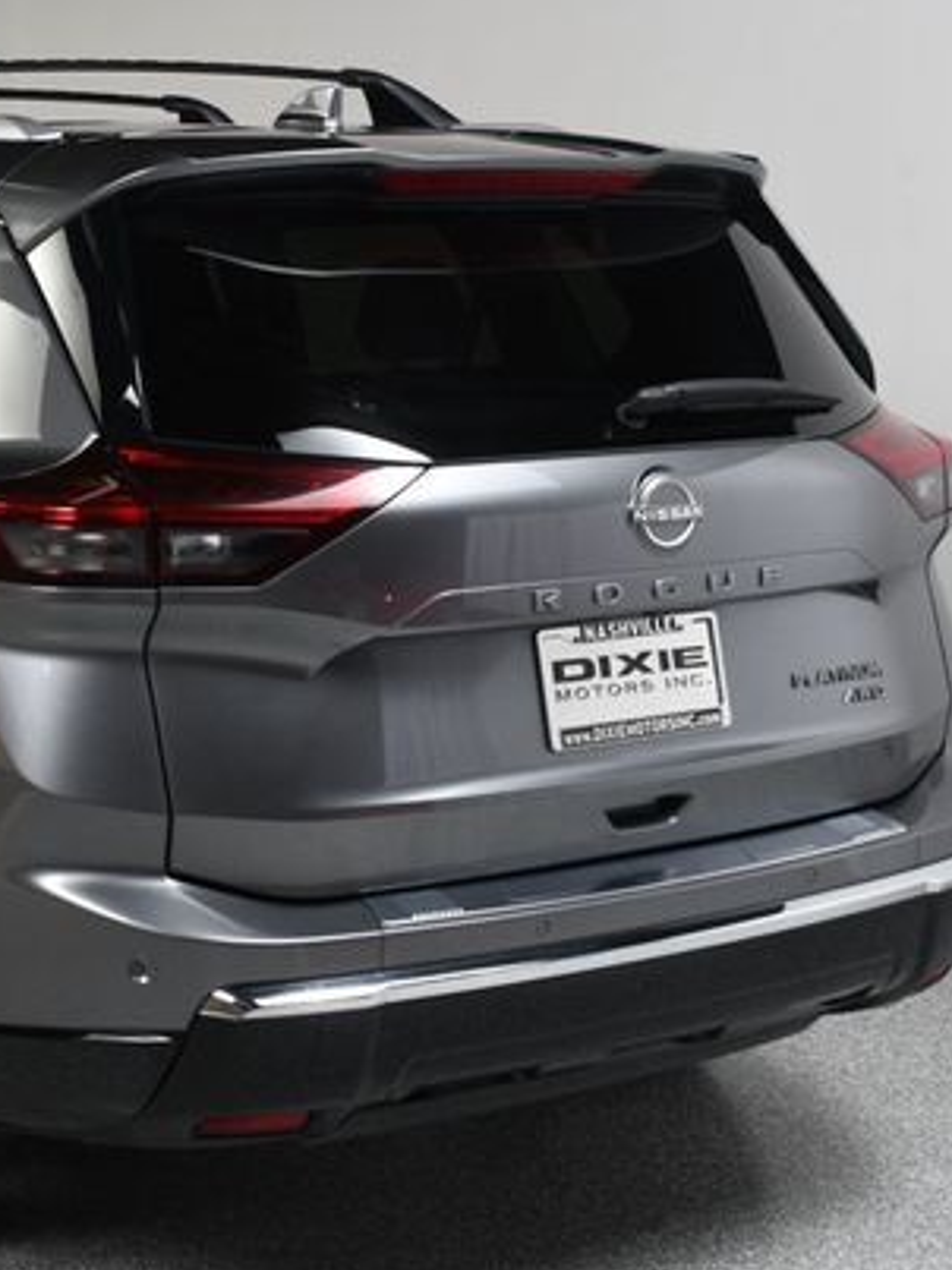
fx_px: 2238
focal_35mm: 61
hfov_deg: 23.4
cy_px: 646
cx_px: 107
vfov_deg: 31.7
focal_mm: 27
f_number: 10
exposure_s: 1/160
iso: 100
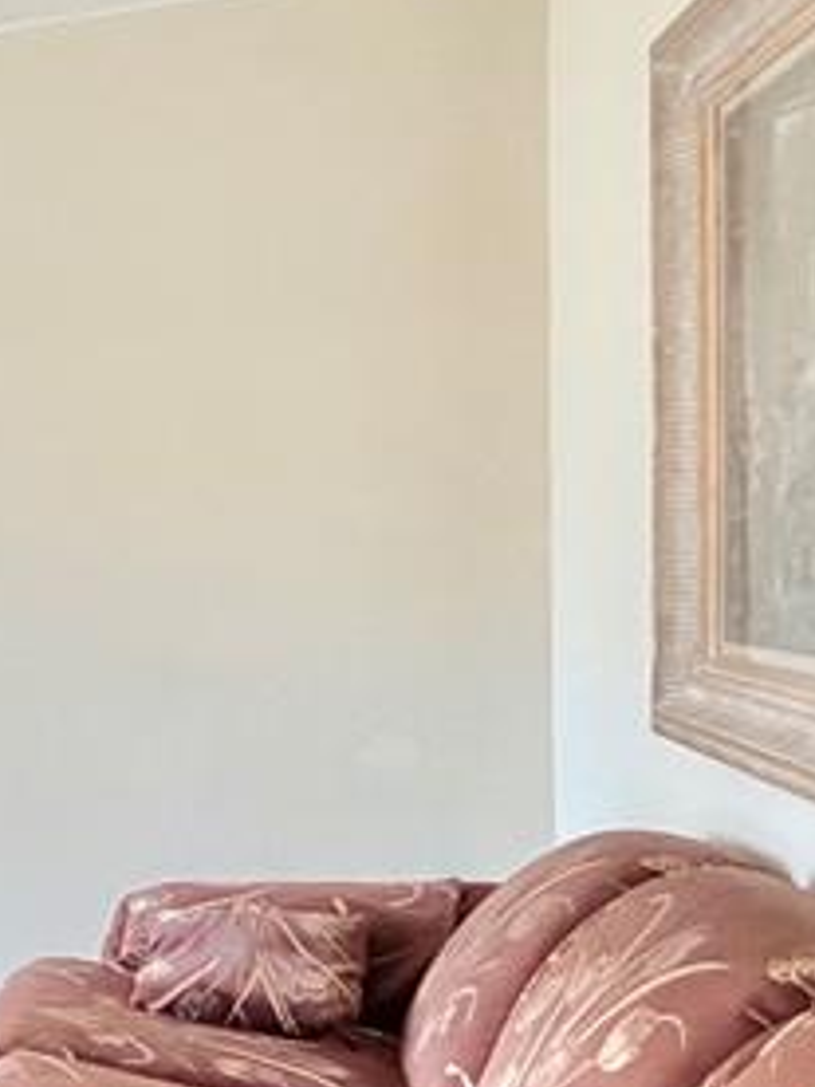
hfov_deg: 18.8
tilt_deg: -0.9
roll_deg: +1.2
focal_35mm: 52
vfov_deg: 36.8
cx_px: -784
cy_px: 579
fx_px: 1632
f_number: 2.2
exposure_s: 1/60
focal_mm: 2.22
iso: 800
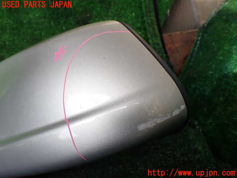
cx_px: 118
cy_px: 89
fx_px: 205
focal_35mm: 30
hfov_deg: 60.0
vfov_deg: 46.8
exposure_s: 1/200
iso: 100
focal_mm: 5.4
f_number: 3.2
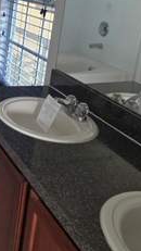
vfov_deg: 39.4
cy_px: 84
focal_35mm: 52
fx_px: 346
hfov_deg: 20.8
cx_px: -47
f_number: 1.7
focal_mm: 6.3
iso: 250
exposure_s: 1/120
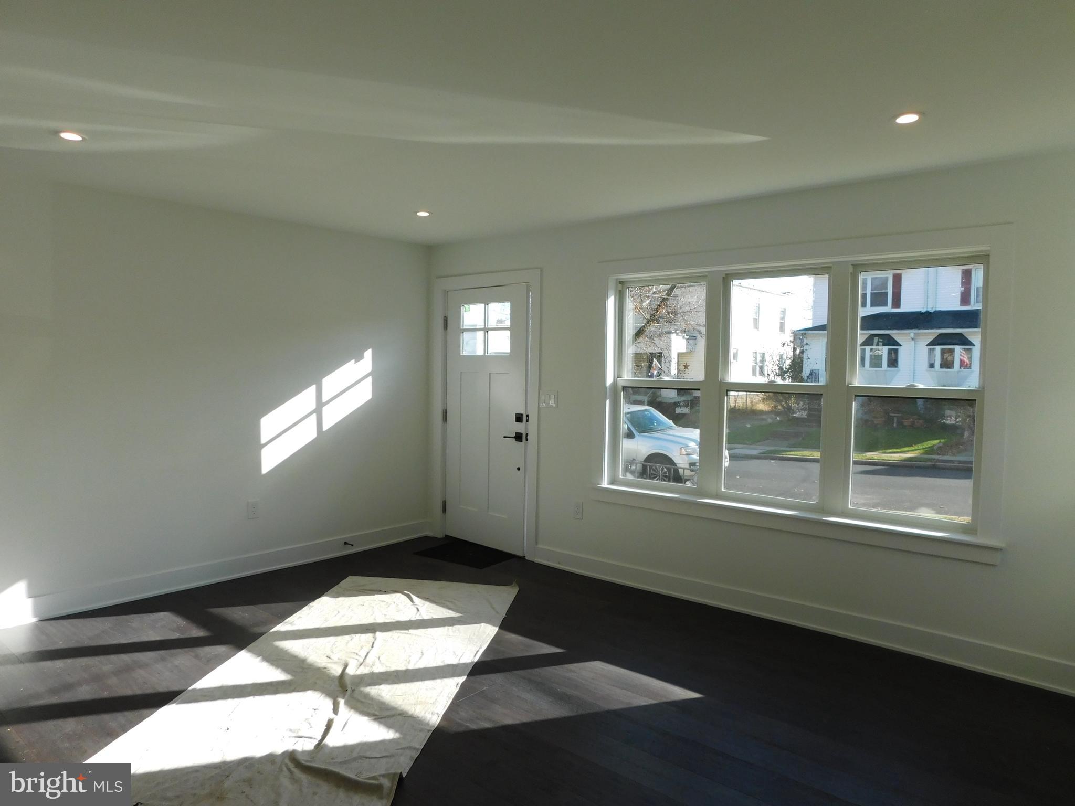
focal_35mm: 23
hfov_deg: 73.9
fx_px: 714
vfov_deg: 58.9
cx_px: 538
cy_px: 403
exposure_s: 1/400
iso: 125
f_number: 3
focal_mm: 4
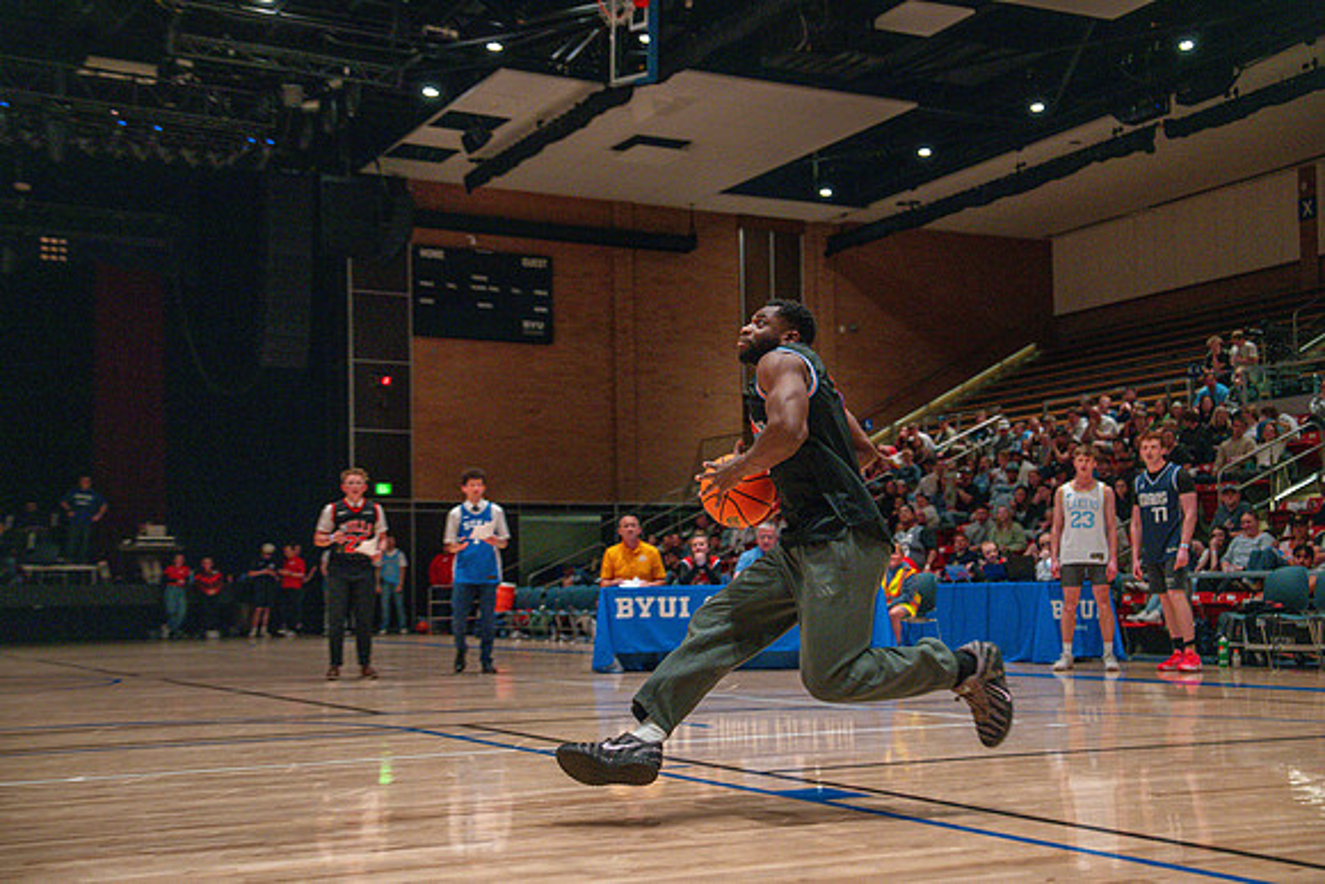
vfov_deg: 25.5
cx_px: 662
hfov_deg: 37.5
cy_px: 442
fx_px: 1951
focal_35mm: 53
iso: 6400
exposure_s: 1/400
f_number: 3.2
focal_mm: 53
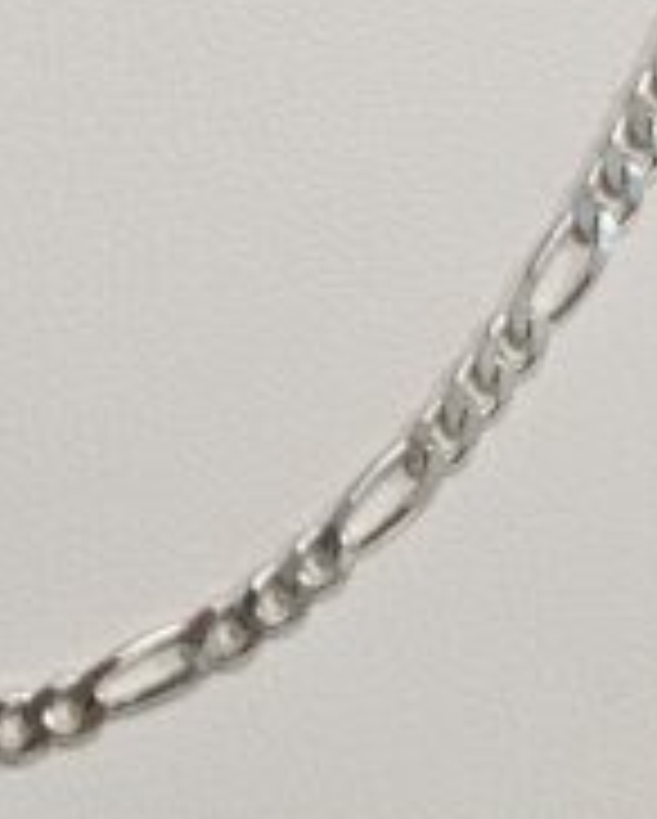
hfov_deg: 12.1
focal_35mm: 126
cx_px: -76
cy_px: -855
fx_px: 3057
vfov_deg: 13.1
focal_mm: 5.4
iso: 125
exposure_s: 1/100
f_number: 1.8
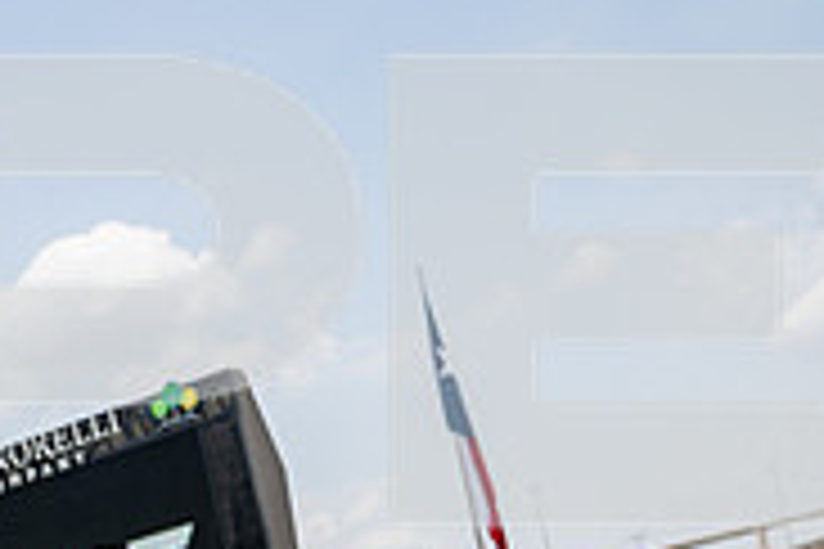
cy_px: 839
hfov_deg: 20.4
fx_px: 2106
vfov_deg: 13.9
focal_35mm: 92
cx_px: -225
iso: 100
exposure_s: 1/250
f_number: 7.1
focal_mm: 29
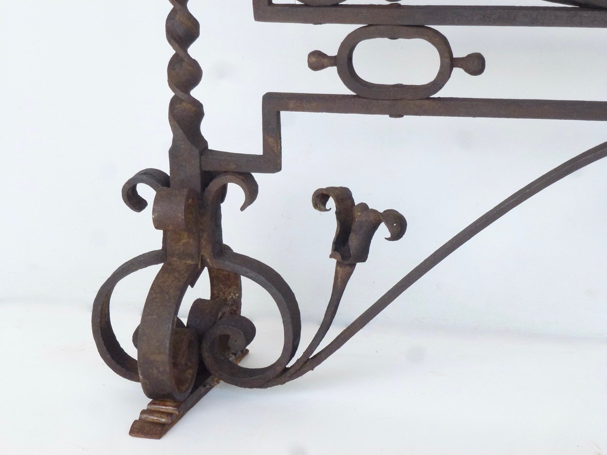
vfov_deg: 13.1
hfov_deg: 17.4
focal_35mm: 113
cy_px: 228
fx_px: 1981
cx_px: 304
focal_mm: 20.2
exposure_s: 1/80
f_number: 5.1
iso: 320
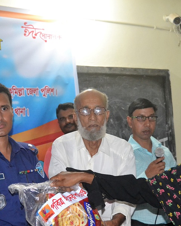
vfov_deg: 27.8
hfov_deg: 22.5
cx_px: 78
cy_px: 140
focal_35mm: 68
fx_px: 454
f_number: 4
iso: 3200
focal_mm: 25
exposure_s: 1/60
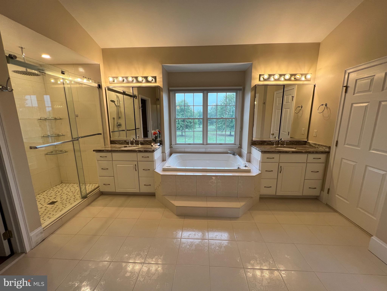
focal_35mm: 13
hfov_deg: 106.2
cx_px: 194
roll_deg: +0.2
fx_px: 145
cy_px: 146
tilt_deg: -10.9
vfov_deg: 89.9
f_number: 1.8
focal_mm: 1.57
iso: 100
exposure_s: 1/120
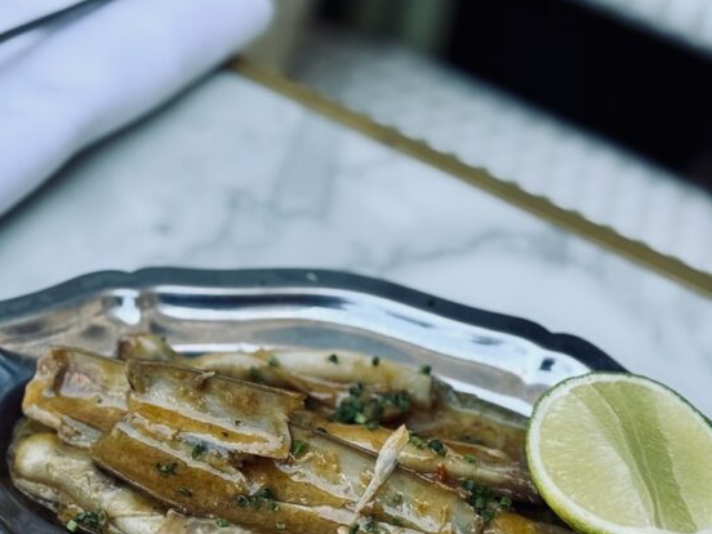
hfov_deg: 21.8
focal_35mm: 89
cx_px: 192
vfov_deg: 16.6
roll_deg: -2.7
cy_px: 315
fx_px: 1831
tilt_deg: -40.5
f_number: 1.78
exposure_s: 1/370
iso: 64
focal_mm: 6.76
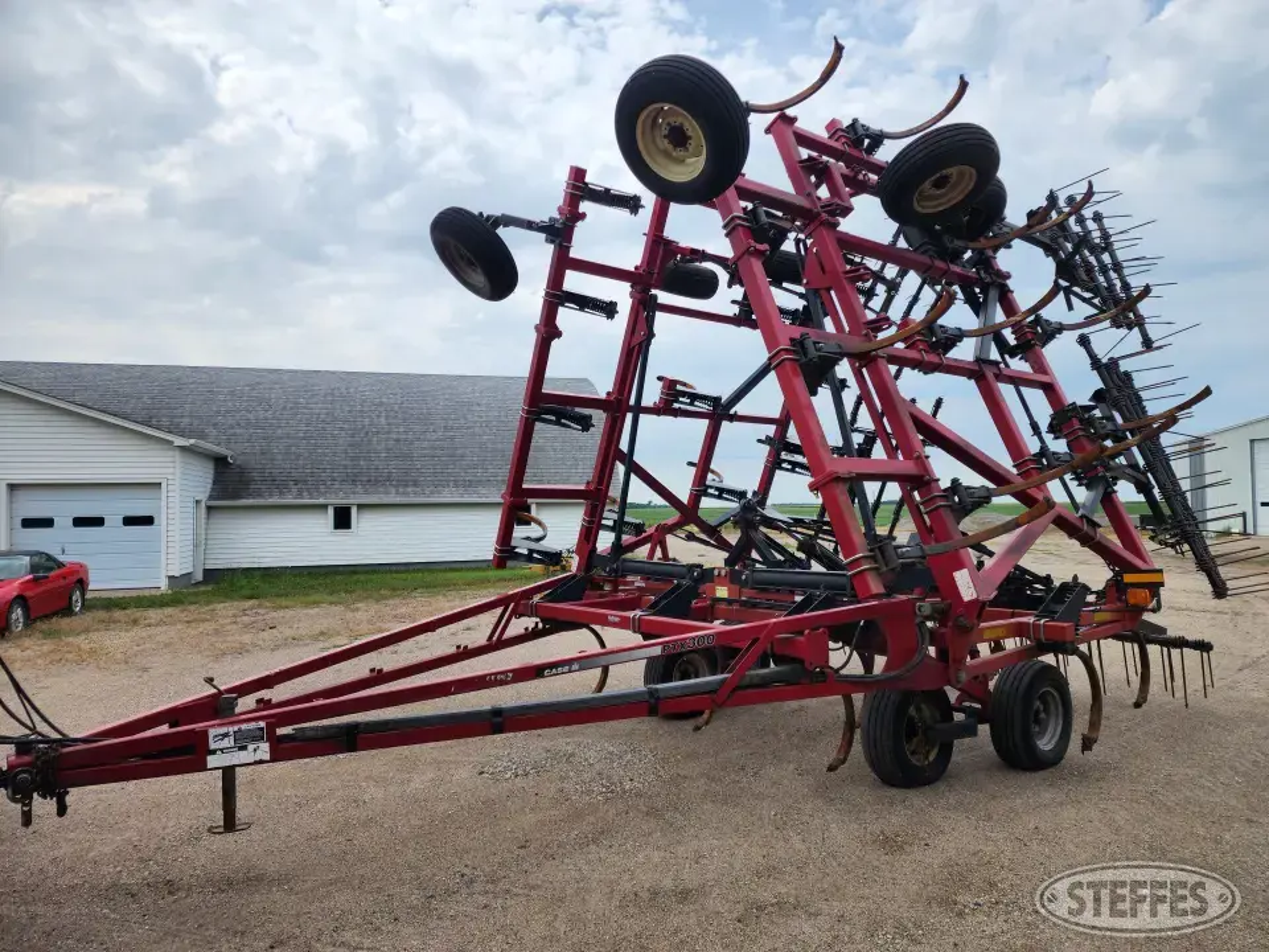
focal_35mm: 23
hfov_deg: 73.9
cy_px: 476
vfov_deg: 58.9
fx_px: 843
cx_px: 634
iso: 12
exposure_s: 1/1145
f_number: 1.8
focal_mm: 6.4
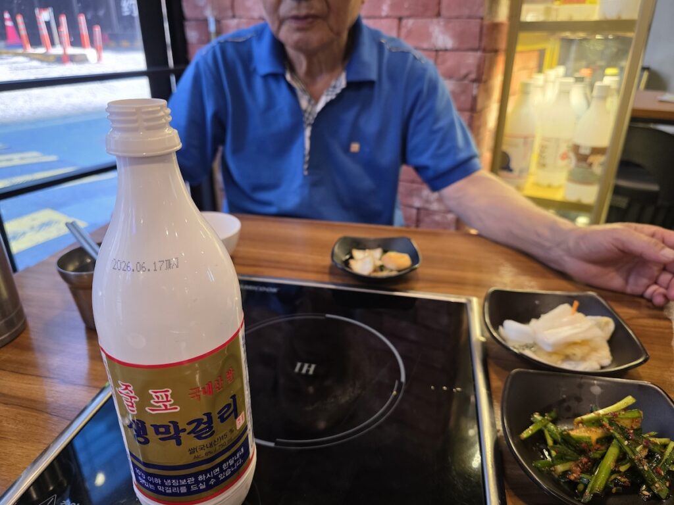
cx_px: 337
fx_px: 448
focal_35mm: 23
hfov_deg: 73.9
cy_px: 252
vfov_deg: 58.9
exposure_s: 1/120
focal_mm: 6.3
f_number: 1.7
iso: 250
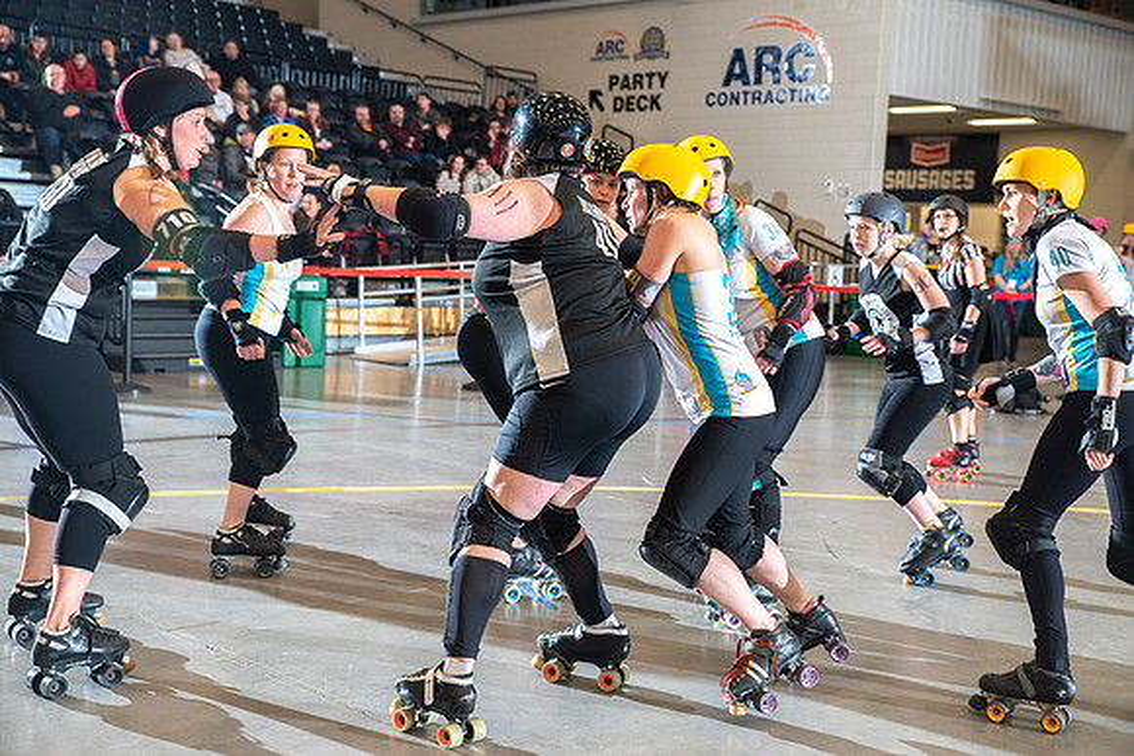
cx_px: 567
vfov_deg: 28.1
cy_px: 378
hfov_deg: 41.1
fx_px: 1512
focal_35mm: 48
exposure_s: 1/160
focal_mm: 48
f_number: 5.6
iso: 500
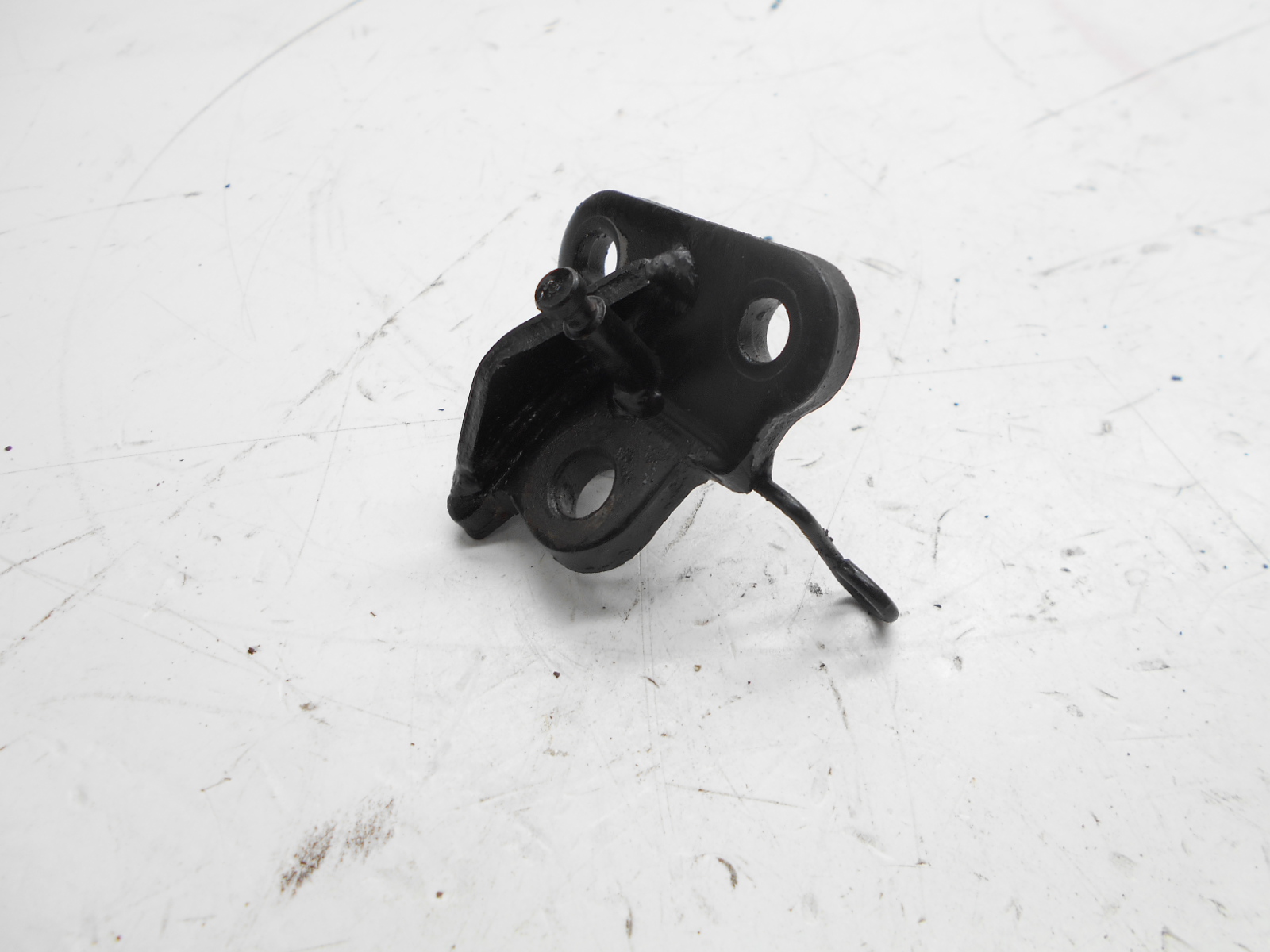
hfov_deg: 67.3
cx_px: 635
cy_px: 476
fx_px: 954
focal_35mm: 26
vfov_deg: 53.1
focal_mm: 4.6
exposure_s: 1/40
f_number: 3.2
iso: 80
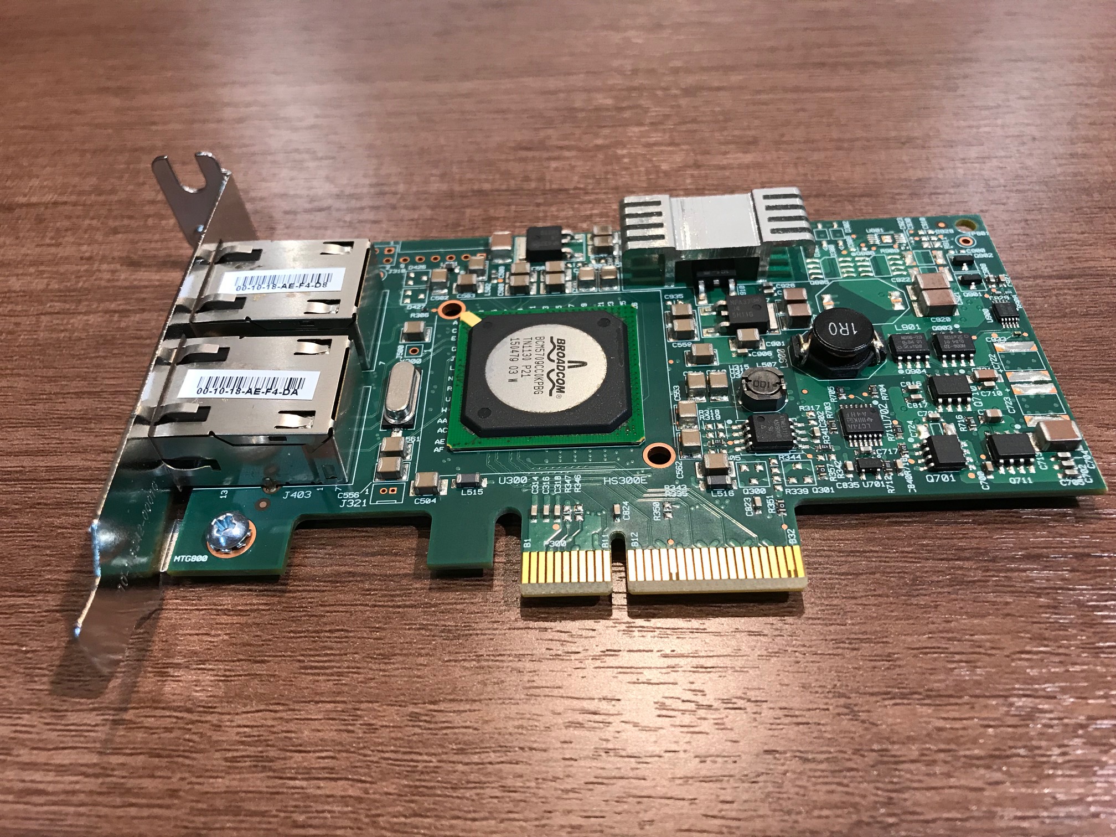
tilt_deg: -48.8
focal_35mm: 28
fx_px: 903
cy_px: 418
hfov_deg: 63.4
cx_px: 558
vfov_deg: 49.7
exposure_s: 1/25
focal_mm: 3.99
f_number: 1.8
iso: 32
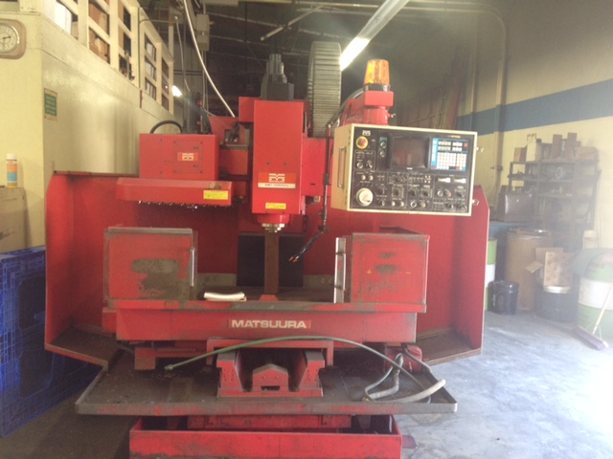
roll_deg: -1.5
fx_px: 620
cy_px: 230
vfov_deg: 40.7
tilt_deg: -8.1
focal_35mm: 35
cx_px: 306
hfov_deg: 52.6
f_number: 2.4
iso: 125
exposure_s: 1/20
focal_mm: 4.28
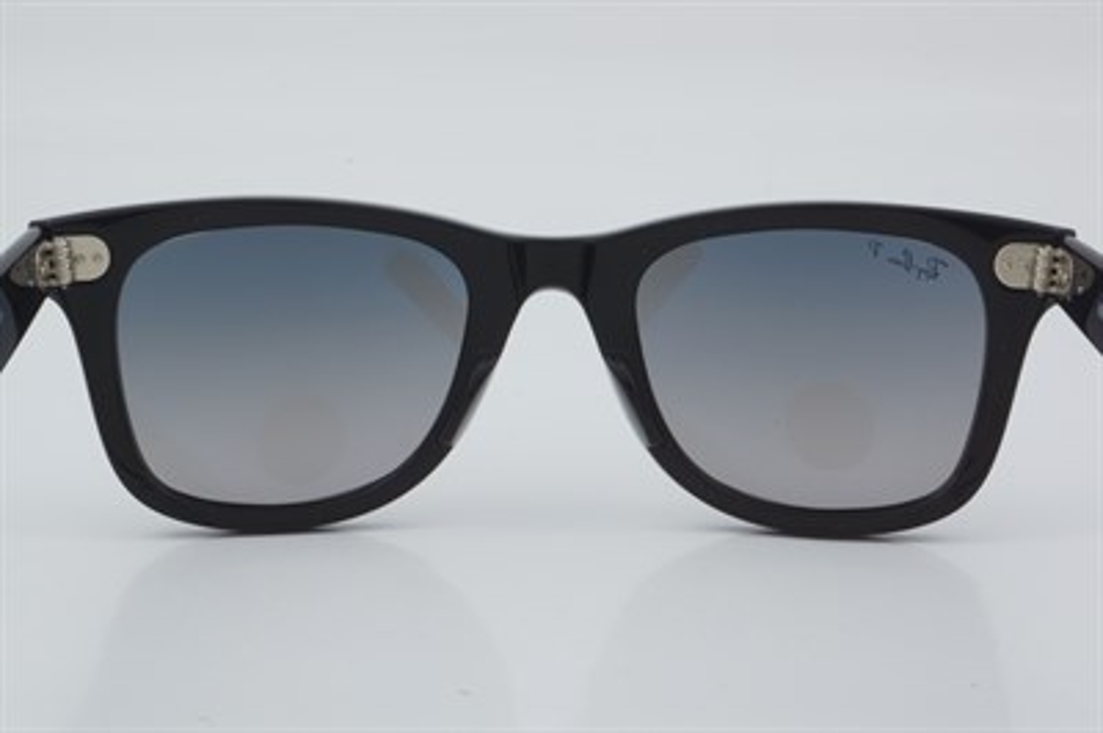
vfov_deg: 16.5
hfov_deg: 24.6
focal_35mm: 82
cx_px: 552
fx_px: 2526
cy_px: 366
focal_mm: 55
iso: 100
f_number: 29
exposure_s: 1/4
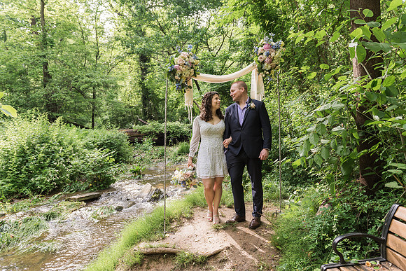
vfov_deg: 52.0
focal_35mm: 25
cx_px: 205
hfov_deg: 72.4
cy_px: 137
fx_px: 278
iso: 200
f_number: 4
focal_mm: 24
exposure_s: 1/200
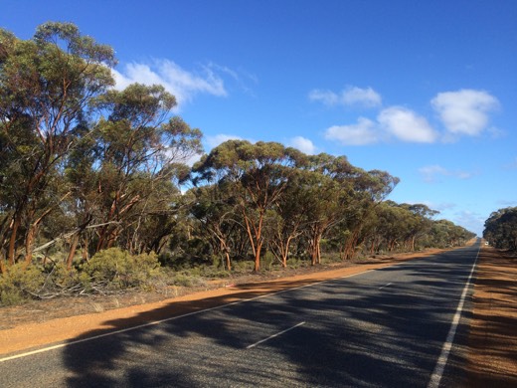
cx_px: 258
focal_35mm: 29
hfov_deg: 61.7
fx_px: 433
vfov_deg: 48.2
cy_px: 194
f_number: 2.2
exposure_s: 1/1414
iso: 32
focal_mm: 4.15
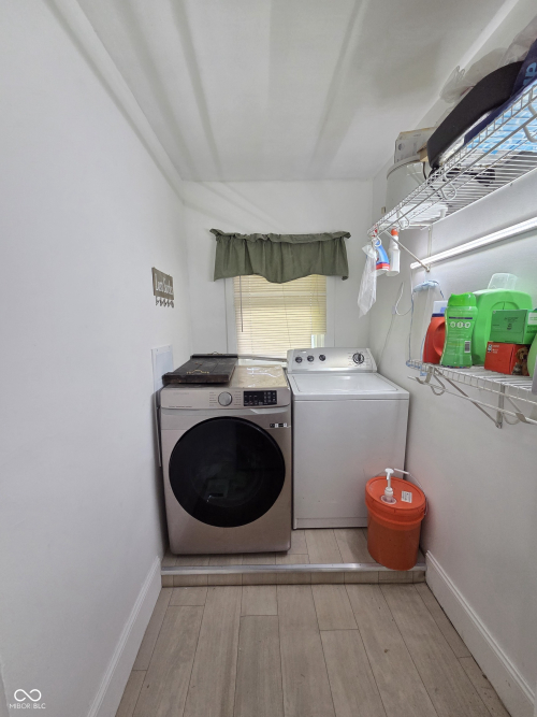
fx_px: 269
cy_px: 358
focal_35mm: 13
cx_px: 268
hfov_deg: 89.9
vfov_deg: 106.2
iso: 320
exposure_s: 1/120
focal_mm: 2.2
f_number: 2.2
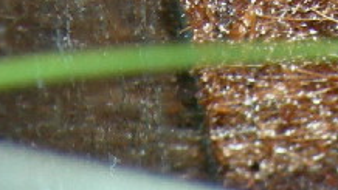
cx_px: 326
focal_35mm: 185
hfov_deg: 11.5
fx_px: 1659
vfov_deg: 6.0
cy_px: 589
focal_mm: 7.5
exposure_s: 1/60.1
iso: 64
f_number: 2.7
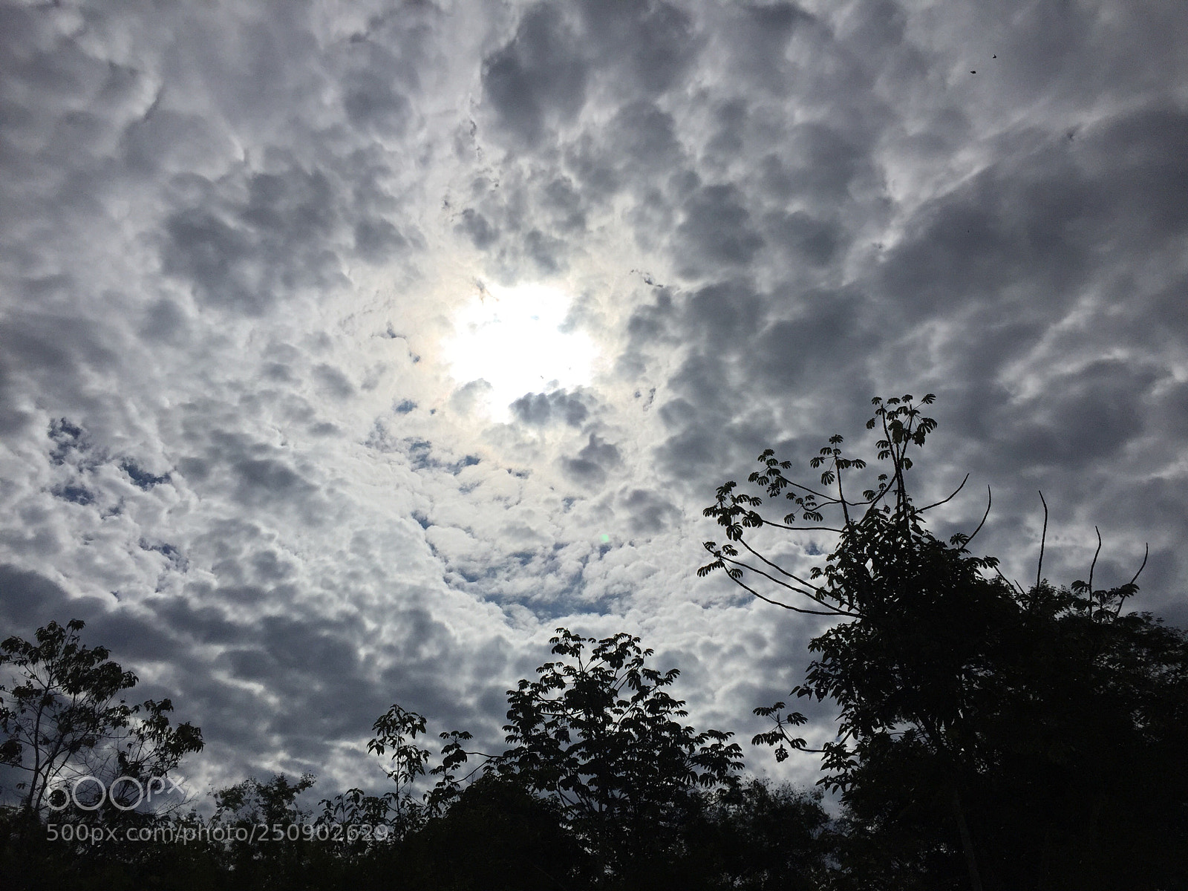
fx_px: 995
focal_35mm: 29
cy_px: 446
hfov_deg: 61.7
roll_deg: -3.1
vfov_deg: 48.2
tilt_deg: +35.6
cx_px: 594
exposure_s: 1/40000
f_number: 2.2
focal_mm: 4.15
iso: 32
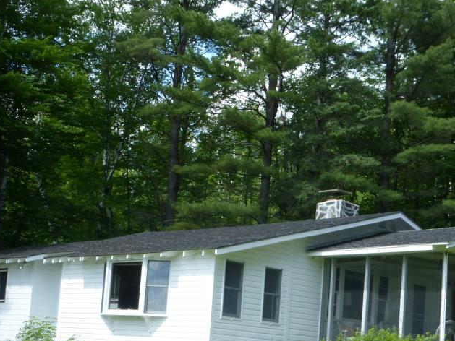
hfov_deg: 27.8
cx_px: 235
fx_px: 920
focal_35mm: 70
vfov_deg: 20.8
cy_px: 264
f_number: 3.9
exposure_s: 1/200
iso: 100
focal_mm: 7.4
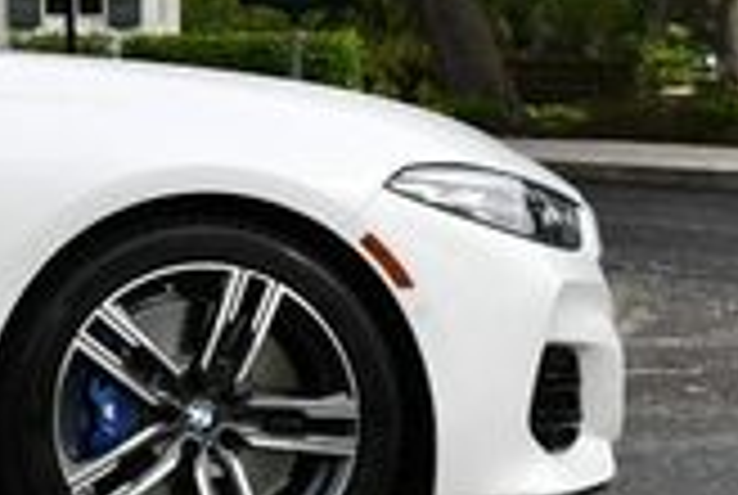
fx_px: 3204
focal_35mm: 156
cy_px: -144
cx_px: -626
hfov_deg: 12.0
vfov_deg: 8.7
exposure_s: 1/250
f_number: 8
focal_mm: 20
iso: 160
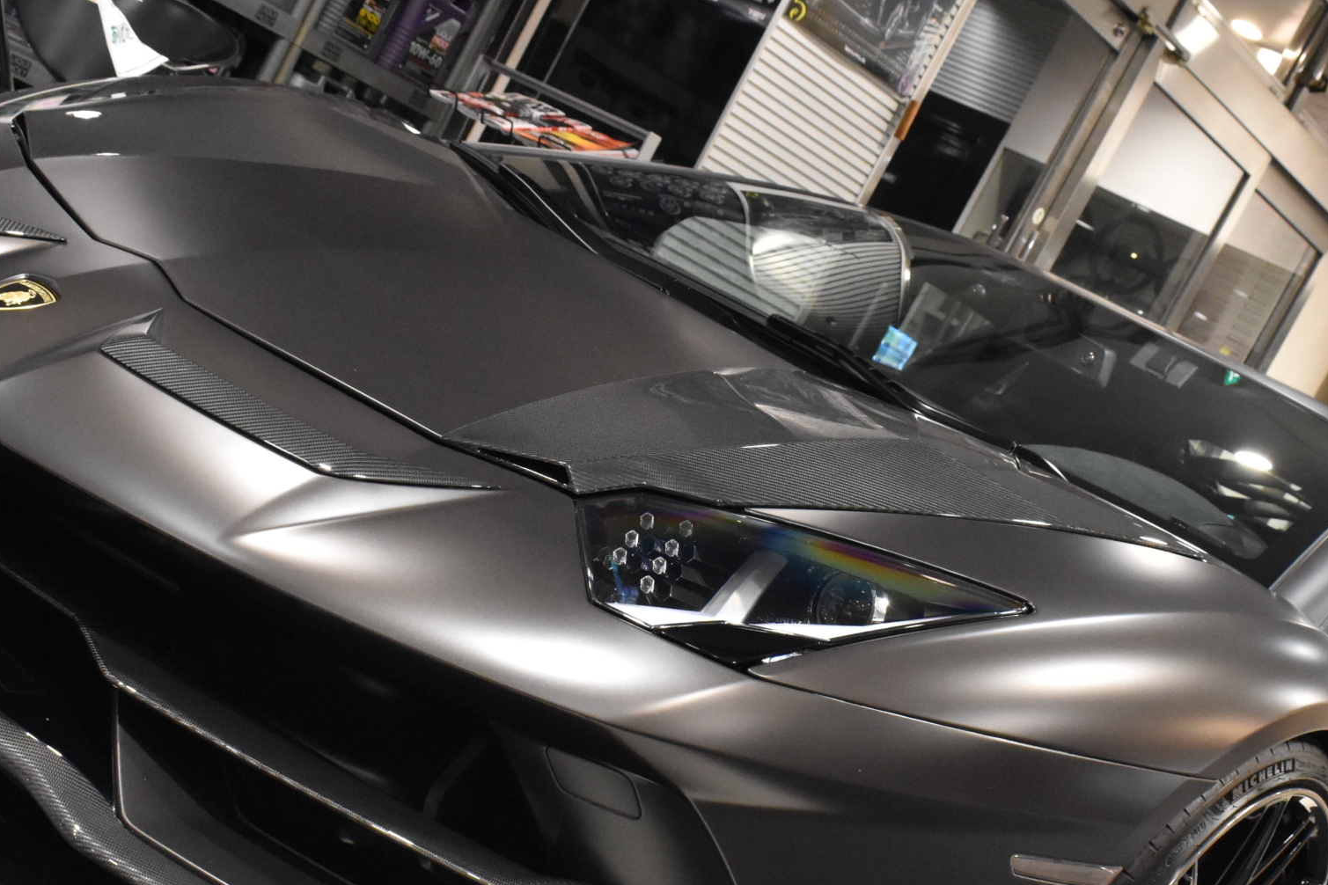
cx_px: 698
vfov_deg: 24.1
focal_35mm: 56
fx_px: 2066
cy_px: 581
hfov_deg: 35.6
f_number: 8
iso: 3600
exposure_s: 1/40
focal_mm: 22
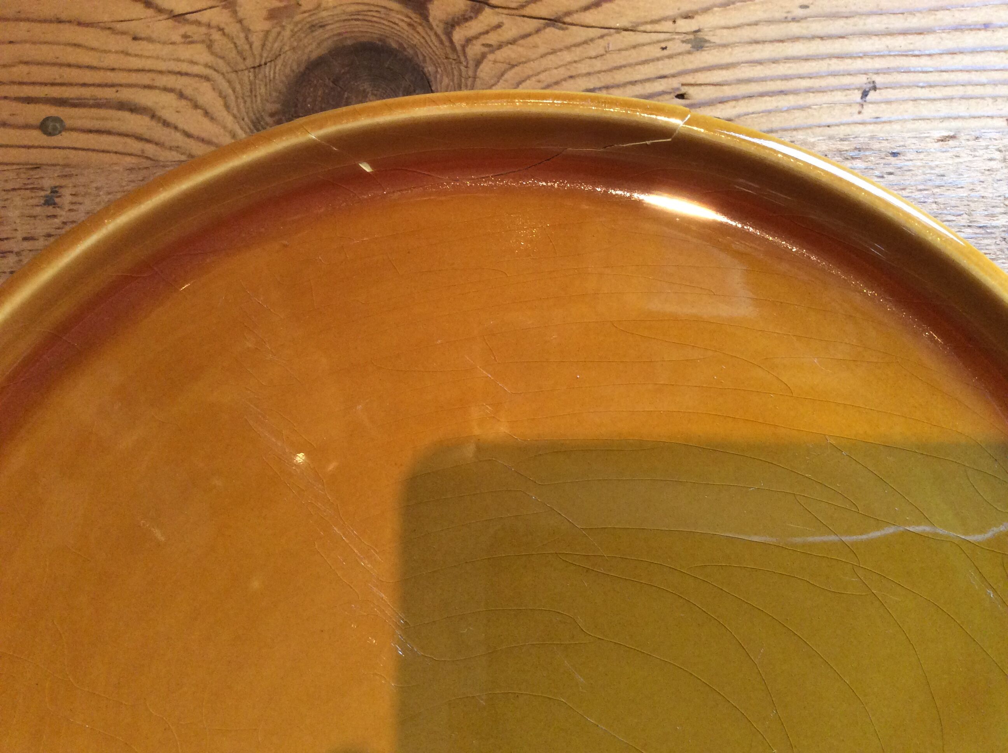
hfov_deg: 56.9
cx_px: 504
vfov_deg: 44.1
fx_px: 930
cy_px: 376
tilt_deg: -78.3
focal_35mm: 32
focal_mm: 3.3
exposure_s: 1/25
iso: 160
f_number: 2.4
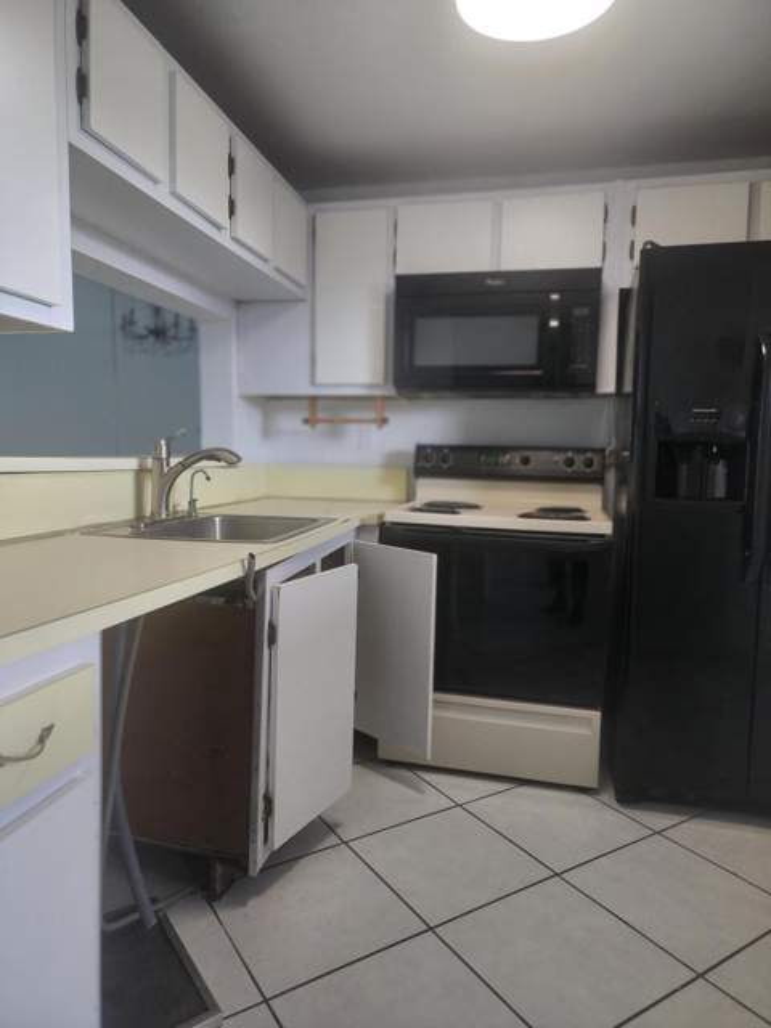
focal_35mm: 23
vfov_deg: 73.9
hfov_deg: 58.9
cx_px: 386
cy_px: 514
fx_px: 683
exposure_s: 1/120
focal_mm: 6.4
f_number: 1.8
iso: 250
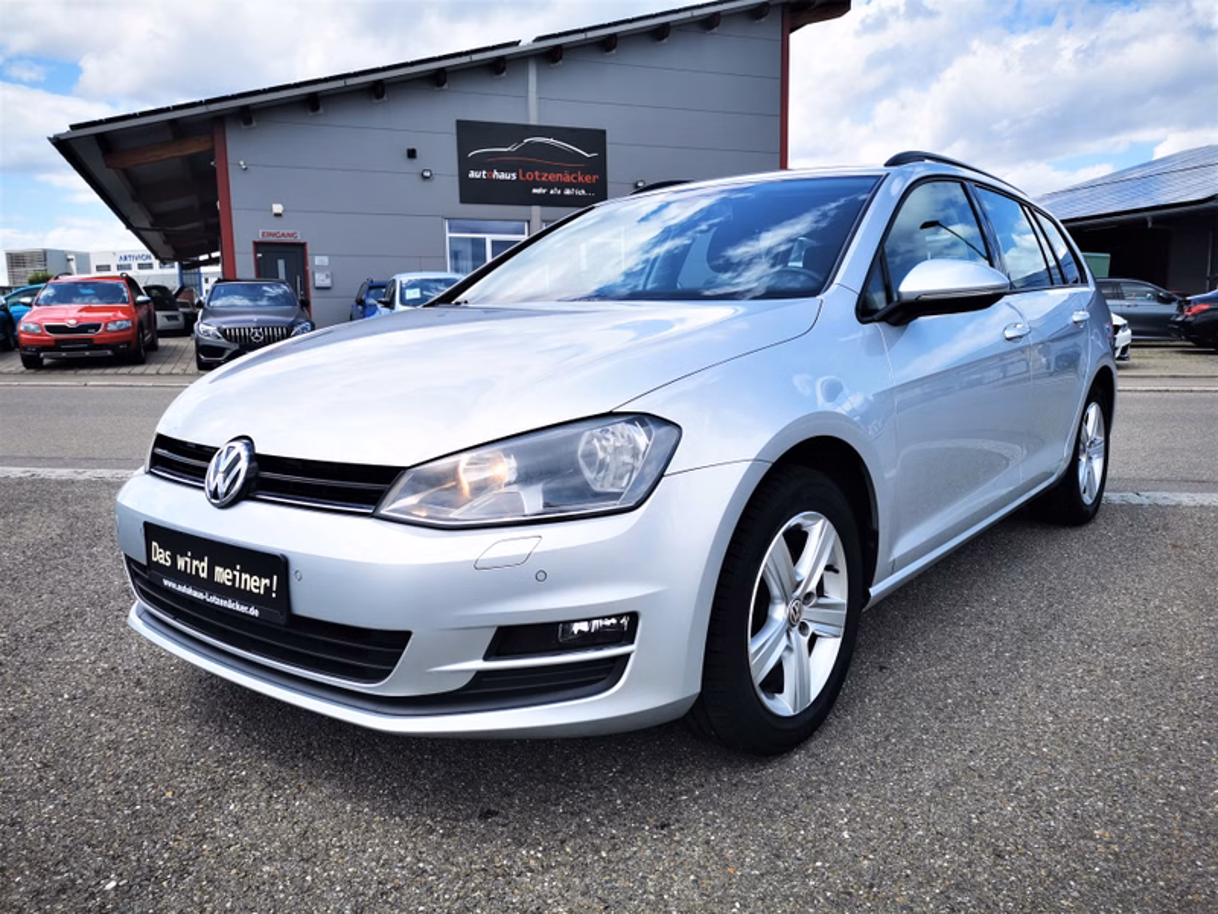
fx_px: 950
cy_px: 457
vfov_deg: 51.4
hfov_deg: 65.3
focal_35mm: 27
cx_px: 609
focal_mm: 5.58
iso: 50
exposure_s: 1/1838
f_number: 1.8
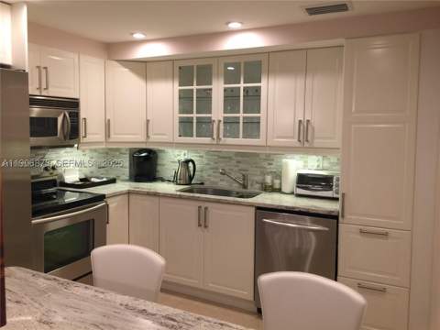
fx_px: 369
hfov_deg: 61.7
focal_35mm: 29
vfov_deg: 48.2
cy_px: 165
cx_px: 220
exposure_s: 1/30
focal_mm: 4.15
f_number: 2.2
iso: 32
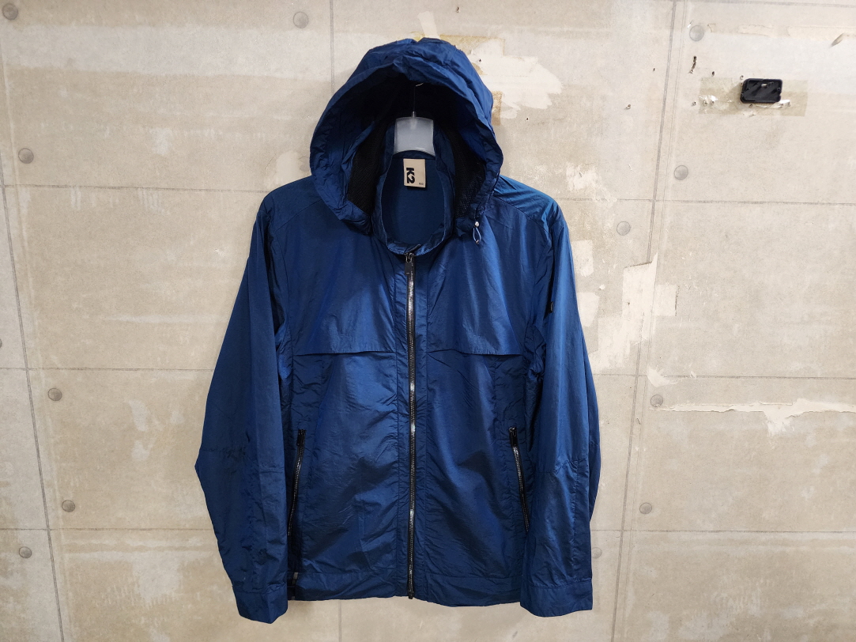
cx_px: 428
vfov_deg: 58.9
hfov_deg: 73.9
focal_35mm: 23
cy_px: 321
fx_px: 569
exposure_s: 1/120
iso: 640
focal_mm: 6.4
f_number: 1.8
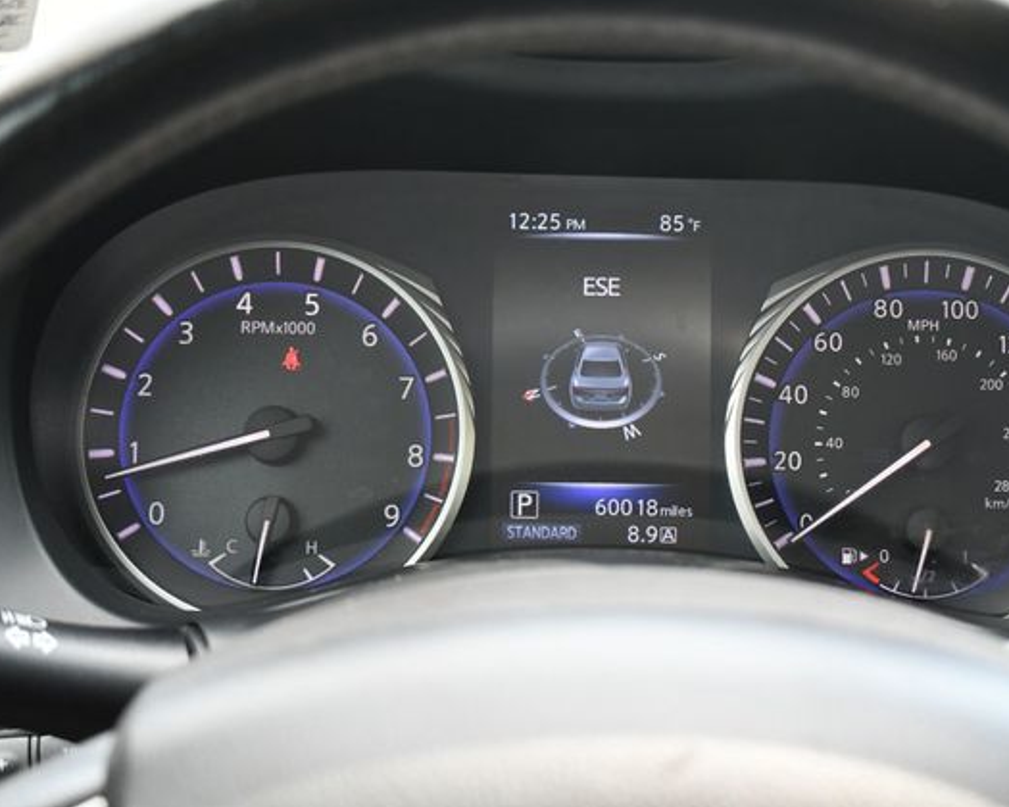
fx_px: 2150
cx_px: 602
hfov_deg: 26.4
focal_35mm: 72
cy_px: 400
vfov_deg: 21.3
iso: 800
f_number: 5
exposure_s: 1/250
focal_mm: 42
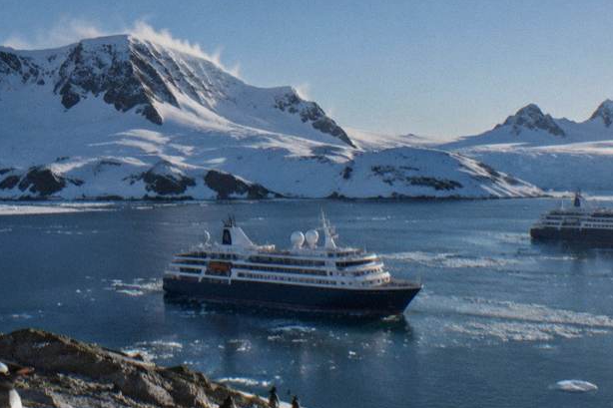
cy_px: 280
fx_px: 970
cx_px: 383
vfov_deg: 23.6
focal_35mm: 57
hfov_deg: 34.9
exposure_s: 1/200
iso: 320
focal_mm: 35
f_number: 10
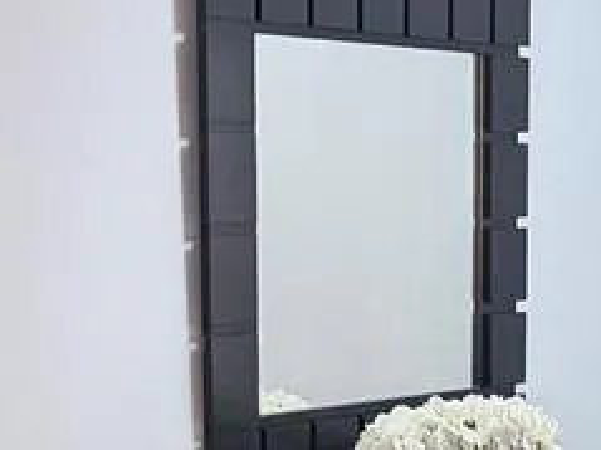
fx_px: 2794
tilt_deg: -11.8
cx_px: 724
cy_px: 777
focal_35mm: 161
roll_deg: +0.8
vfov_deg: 8.9
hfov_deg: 12.0
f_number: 1.78
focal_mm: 6.76
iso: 320
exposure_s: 1/60
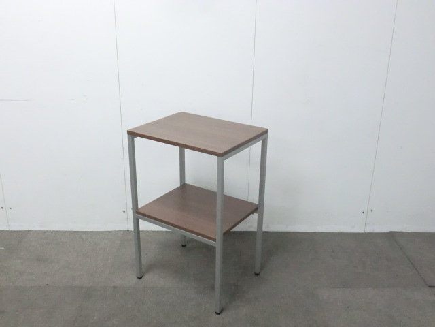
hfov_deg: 49.0
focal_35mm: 38
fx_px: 478
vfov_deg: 37.7
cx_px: 218
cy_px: 164
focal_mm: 6.9
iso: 800
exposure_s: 1/50
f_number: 3.9
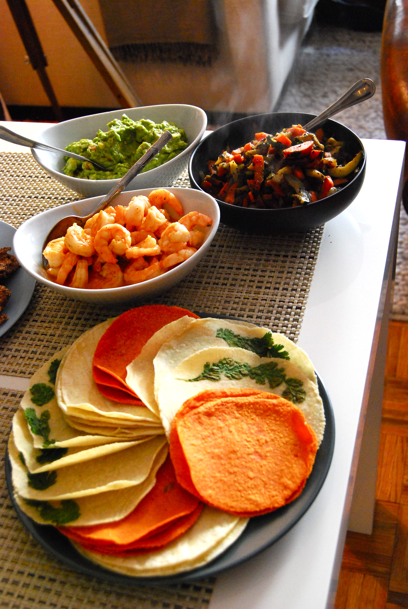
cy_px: 304
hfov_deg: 29.9
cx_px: 204
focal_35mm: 45
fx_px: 763
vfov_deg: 43.6
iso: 1600
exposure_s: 1/20
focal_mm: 30
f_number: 5
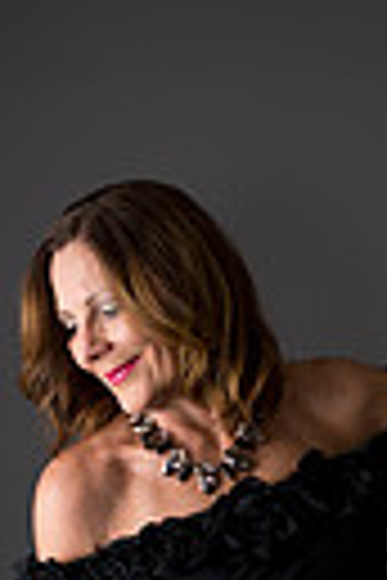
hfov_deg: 7.8
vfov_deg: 11.5
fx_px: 2822
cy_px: 728
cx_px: 234
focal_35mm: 175
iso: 200
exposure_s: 1/320
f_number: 2
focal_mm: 50
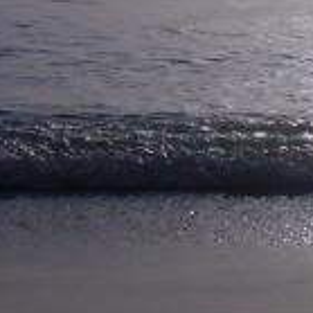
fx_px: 1985
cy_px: -104
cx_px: 412
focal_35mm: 194
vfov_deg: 8.9
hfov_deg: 8.9
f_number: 4.6
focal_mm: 6.3
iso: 50
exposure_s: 1/2000
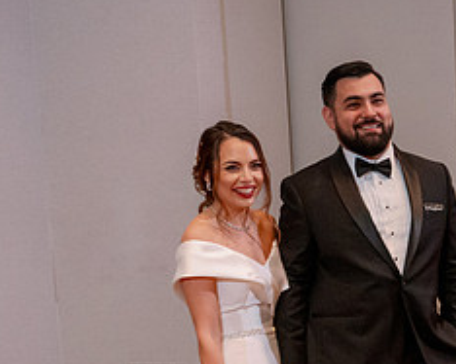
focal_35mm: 84
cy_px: 376
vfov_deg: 17.8
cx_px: 387
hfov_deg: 22.3
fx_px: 1133
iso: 3200
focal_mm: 29
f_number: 2.8
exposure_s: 1/125
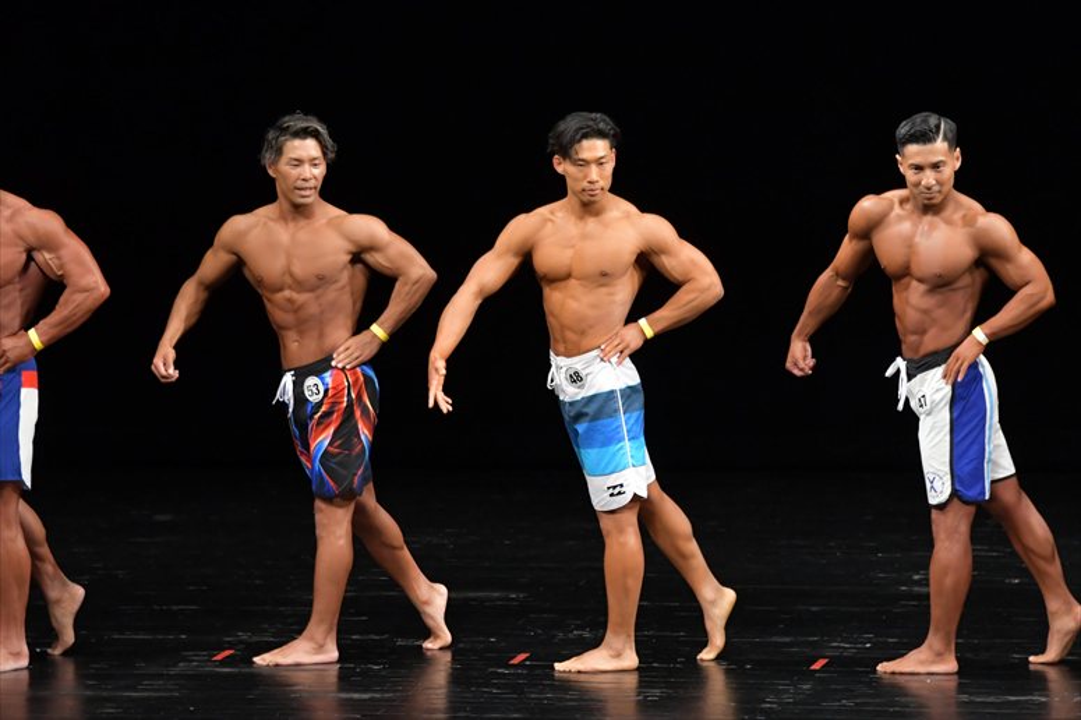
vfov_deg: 5.1
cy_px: 360
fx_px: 8104
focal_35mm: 270
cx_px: 540
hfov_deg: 7.6
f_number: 5.6
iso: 3200
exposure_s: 1/400
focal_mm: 180
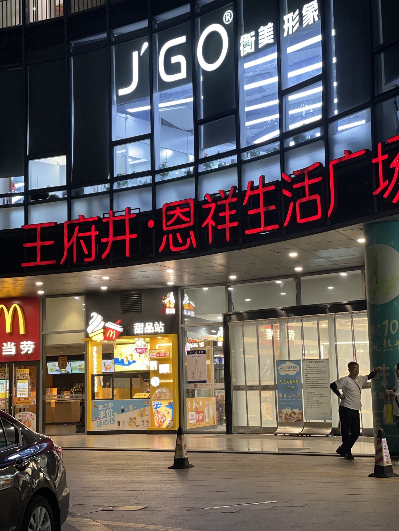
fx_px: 984
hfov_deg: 22.9
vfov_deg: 30.3
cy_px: 266
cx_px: 200
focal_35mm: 64
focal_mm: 7.5
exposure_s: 1/33
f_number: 2.2
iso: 160
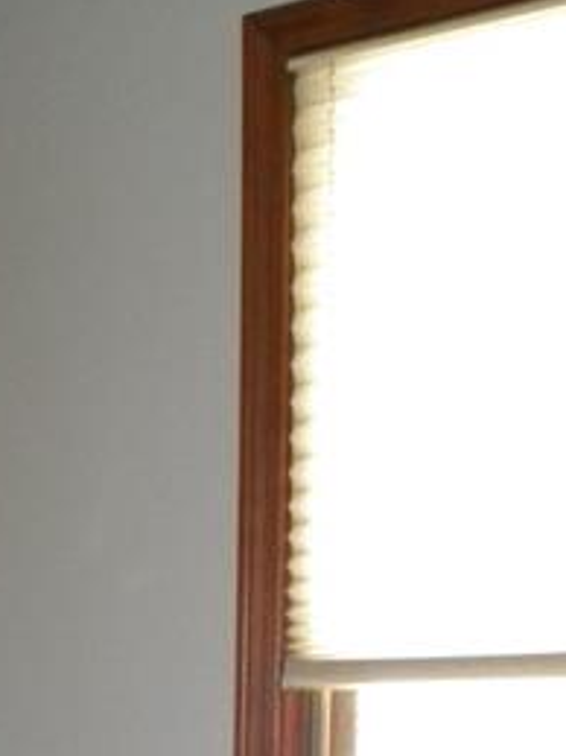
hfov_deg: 17.4
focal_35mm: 83
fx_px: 1811
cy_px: 826
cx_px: 9
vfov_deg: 22.3
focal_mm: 5
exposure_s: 1/26
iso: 400
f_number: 3.5
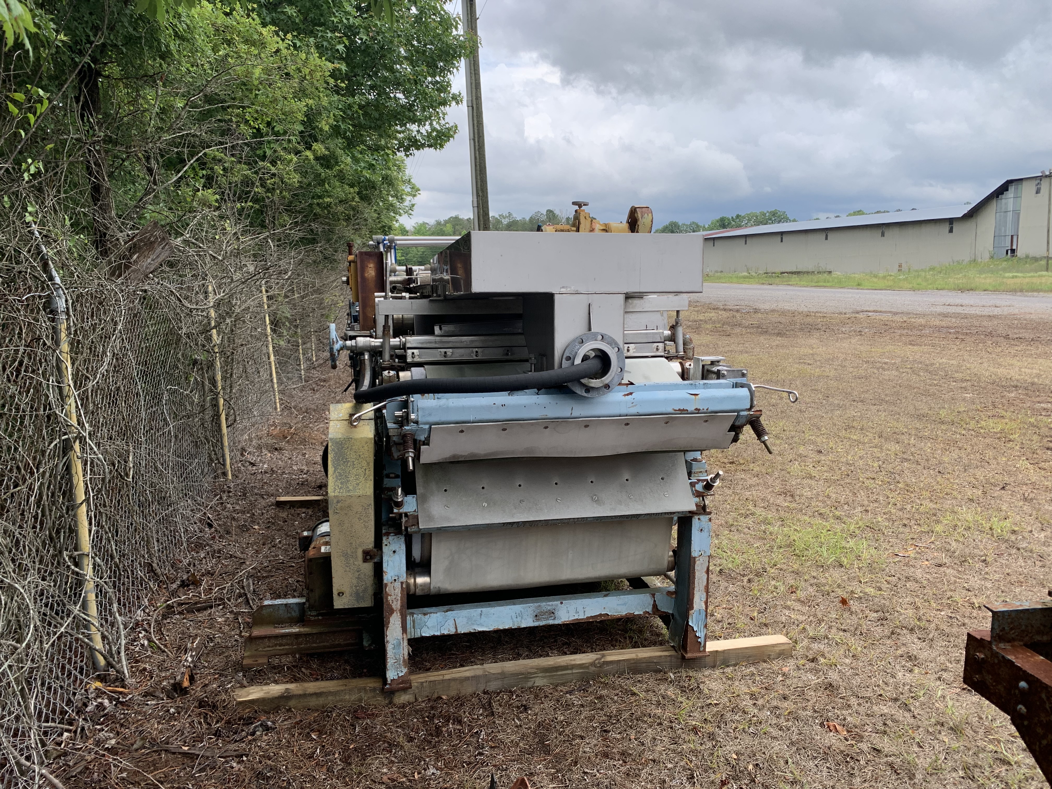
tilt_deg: -9.2
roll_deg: +2.4
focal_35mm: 26
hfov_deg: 67.3
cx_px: 526
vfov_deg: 53.1
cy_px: 394
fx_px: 790
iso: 25
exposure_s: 1/523
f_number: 1.8
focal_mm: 4.25
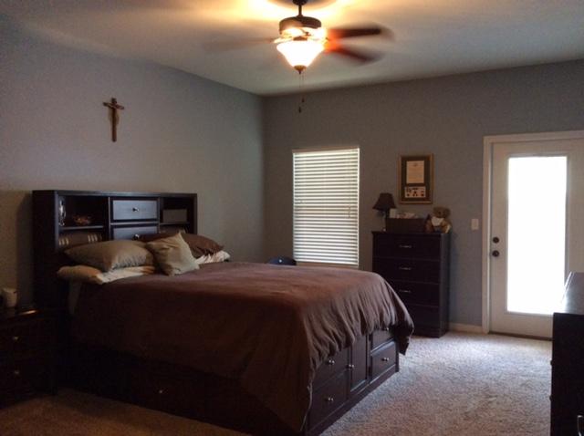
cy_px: 218
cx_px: 292
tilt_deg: -2.6
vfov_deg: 44.1
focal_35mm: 32
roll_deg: +0.5
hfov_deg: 56.9
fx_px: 539
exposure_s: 1/24
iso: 200
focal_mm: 3.3
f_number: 2.4
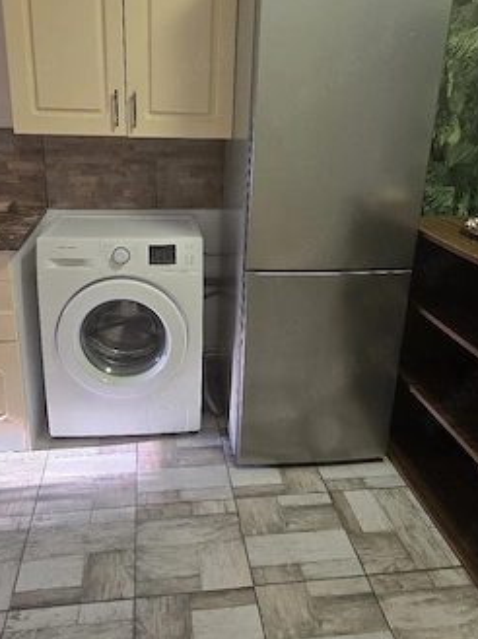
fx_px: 517
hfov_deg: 49.6
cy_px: 254
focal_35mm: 28
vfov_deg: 62.9
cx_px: 220
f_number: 1.7
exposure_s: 1/101
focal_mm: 6.3
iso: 250
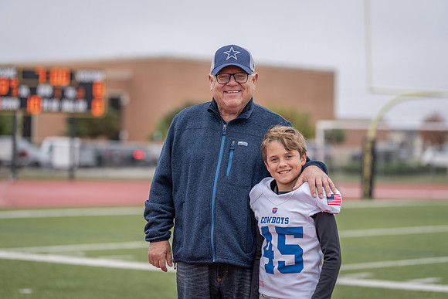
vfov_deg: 11.0
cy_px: 150
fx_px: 1556
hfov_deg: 16.4
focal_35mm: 125
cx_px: 224
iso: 100
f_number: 2.8
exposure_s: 1/500
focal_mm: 125
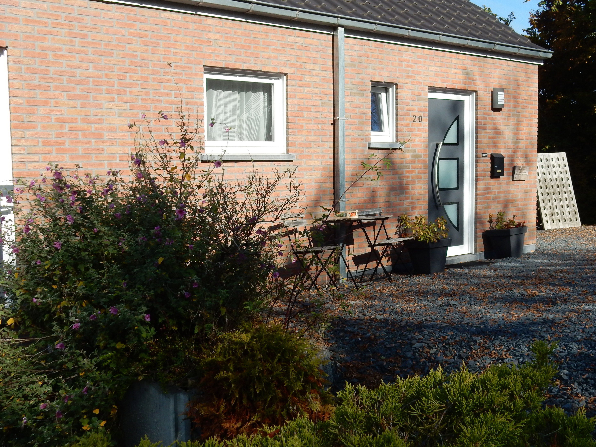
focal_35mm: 37
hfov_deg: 49.8
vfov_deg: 38.6
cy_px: 195
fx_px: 637
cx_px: 355
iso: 125
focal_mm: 5.4
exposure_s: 1/800
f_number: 4
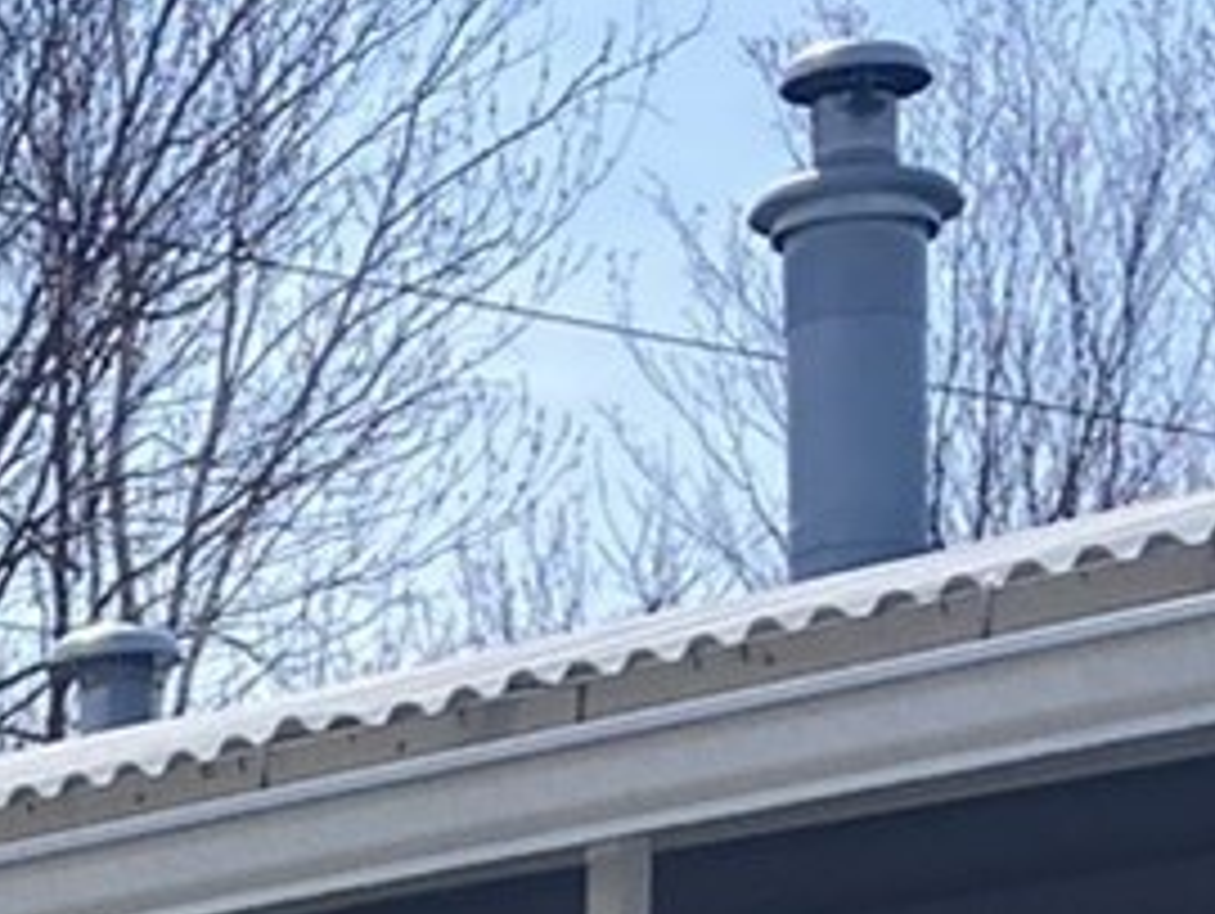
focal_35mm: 212
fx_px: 7448
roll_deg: -0.7
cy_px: 2778
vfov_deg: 6.4
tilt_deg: -4.3
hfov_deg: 9.0
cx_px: -832
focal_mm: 3.99
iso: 20
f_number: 1.8
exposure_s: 1/1548
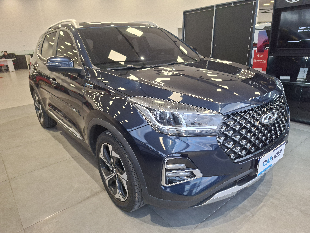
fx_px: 206
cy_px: 116
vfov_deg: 58.9
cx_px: 155
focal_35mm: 23
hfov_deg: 73.9
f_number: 1.8
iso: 125
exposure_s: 1/120
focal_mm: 5.54
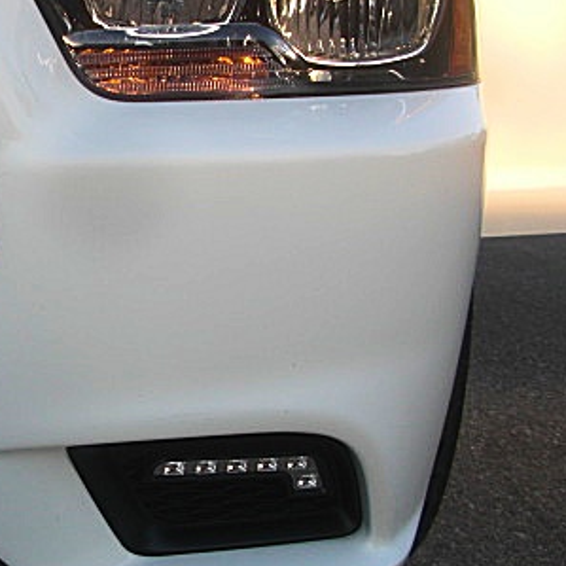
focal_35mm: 68
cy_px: 284
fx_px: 1258
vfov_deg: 25.4
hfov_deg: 24.2
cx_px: 2
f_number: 2.8
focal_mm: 6.3
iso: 50
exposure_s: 1/160
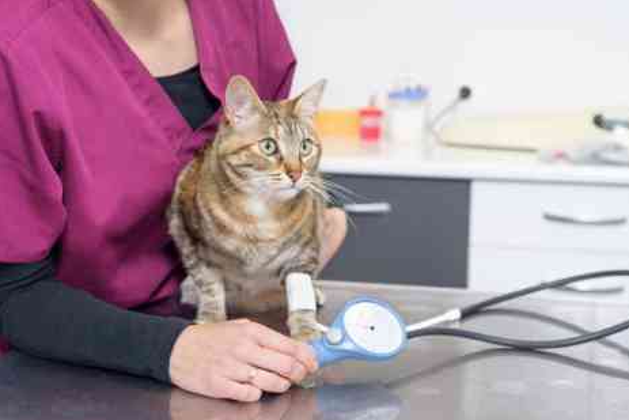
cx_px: 337
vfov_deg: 25.1
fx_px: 944
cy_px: 202
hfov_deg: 36.8
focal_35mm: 54
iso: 200
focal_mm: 50
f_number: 4
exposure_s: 1/200
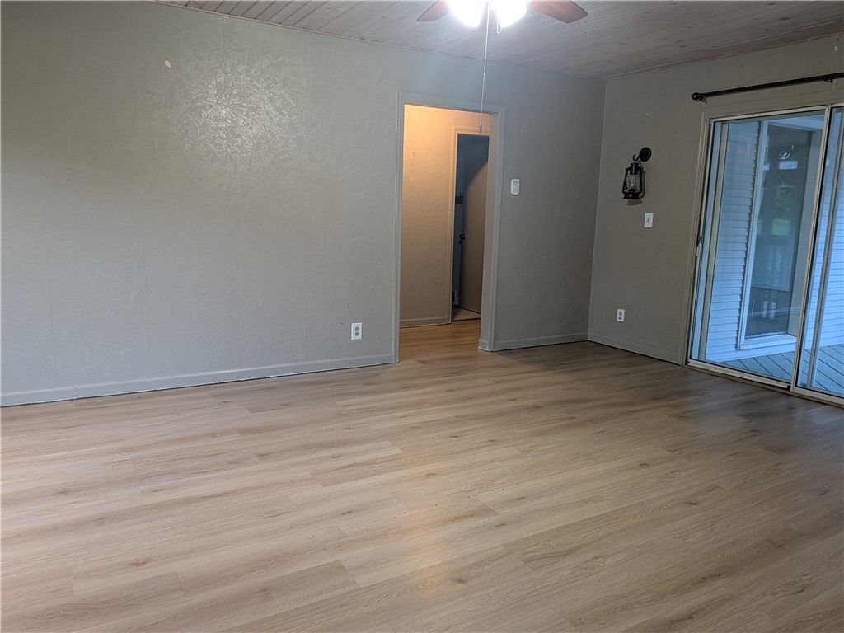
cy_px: 316
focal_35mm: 24
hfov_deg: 71.6
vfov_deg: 56.8
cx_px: 422
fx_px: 585
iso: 99
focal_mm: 4.53
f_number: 1.7
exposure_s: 1/24
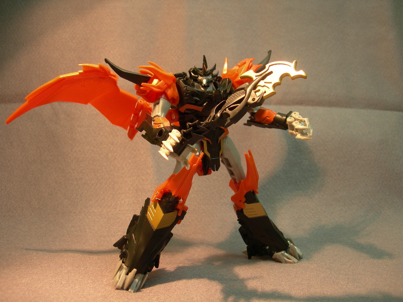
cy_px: 151
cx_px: 202
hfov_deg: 49.0
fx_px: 442
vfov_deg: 37.7
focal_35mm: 38
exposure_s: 1/14.8
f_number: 2.8
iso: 50
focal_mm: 7.8
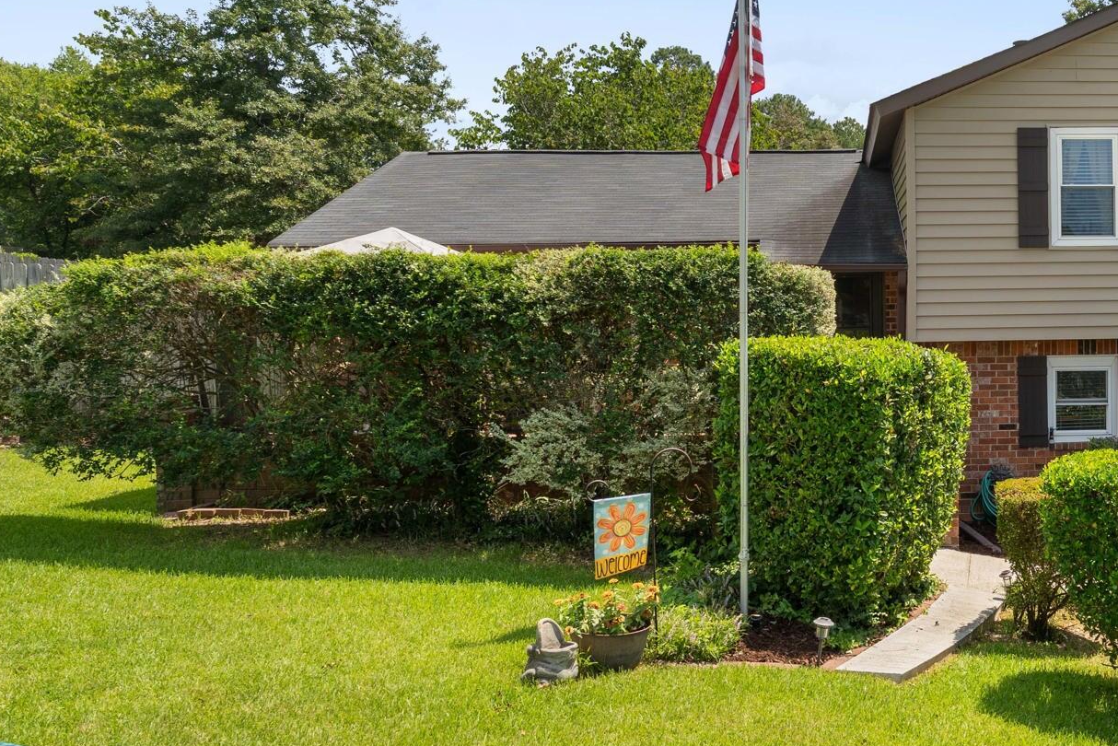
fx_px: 1087
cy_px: 331
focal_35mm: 35
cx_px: 936
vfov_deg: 37.8
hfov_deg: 50.2
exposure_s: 1/80
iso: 200
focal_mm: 17
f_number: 8
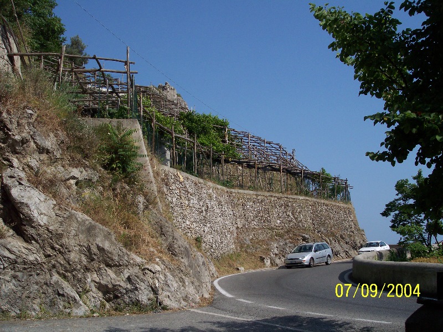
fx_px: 486
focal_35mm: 38
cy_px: 166
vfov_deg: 37.7
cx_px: 222
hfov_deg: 49.0
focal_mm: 8
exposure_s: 1/1000
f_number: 4.8
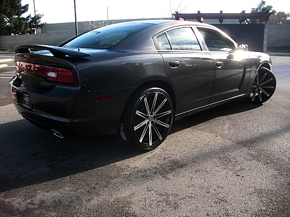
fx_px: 302
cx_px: 145
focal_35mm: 36
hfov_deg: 51.4
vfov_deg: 39.7
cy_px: 108
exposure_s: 1/200
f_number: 2.8
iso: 50
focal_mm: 6.3
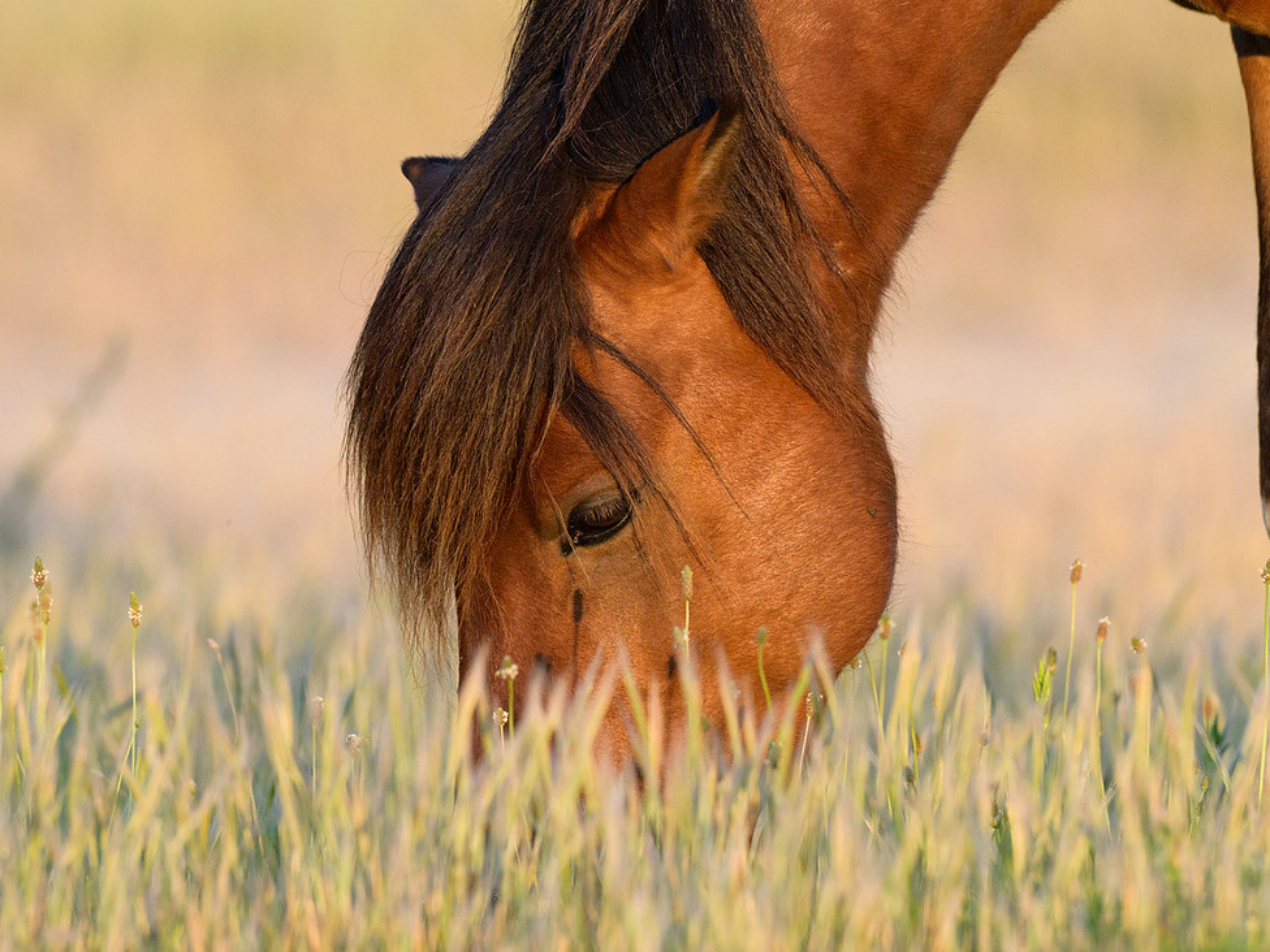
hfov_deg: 3.2
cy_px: 476
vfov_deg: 2.4
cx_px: 651
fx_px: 22673
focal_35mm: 618
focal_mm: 570
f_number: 9
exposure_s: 1/1600
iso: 2500
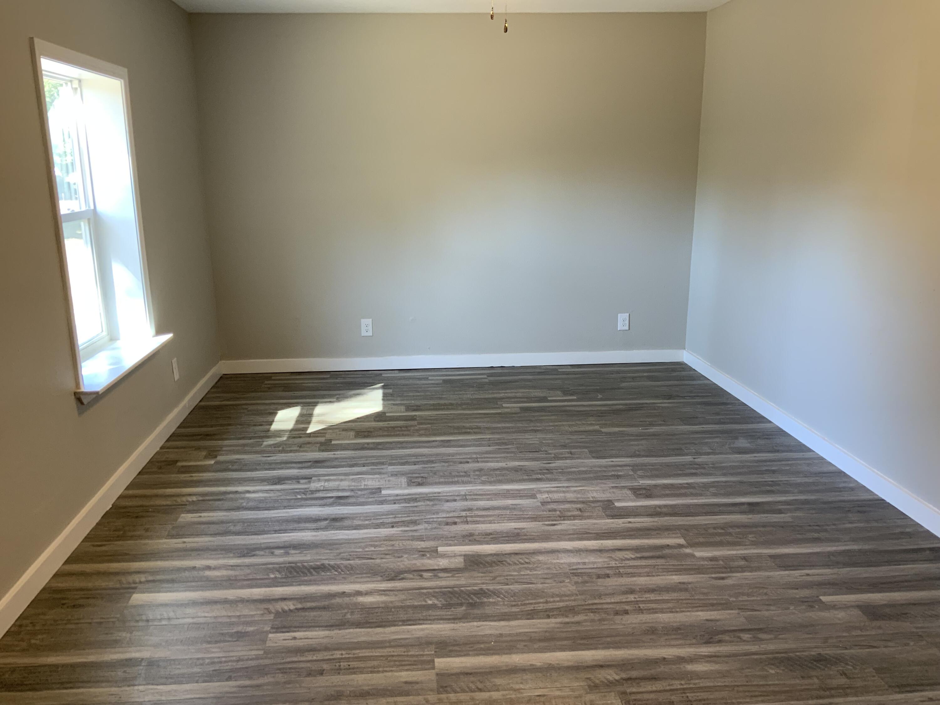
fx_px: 787
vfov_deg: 48.2
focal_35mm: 29
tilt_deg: -13.7
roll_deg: -0.7
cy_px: 352
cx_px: 470
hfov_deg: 61.7
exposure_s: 1/60
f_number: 1.8
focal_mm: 3
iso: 80
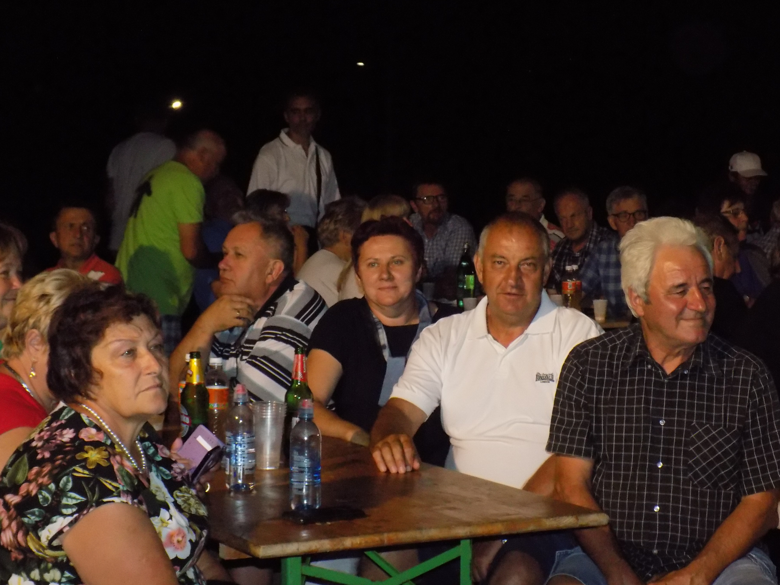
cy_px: 292
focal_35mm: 78
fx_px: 1758
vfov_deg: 18.9
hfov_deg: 25.0
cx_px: 390
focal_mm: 13.9
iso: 800
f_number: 4.3
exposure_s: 1/30
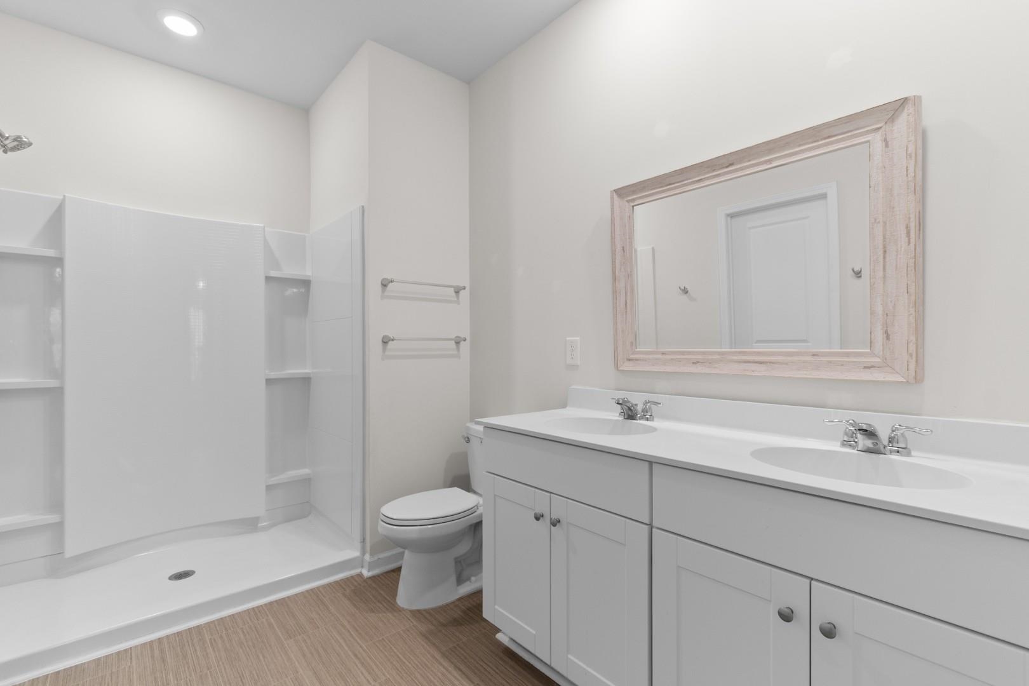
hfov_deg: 100.4
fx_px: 429
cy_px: 343
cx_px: 514
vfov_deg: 77.3
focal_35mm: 15
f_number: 4.5
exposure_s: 1/10
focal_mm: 10
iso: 100
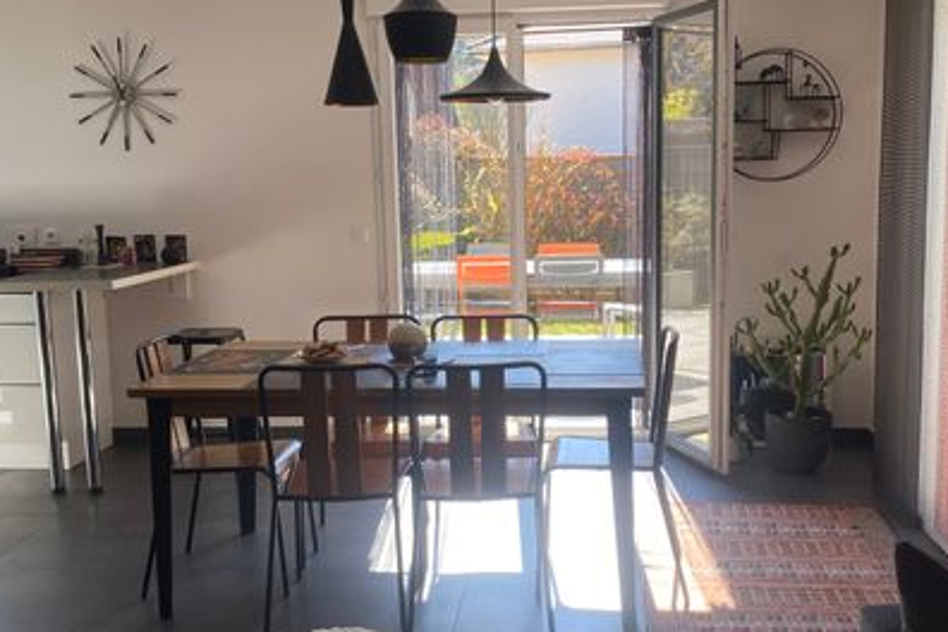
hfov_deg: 47.4
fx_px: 1080
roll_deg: +1.1
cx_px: 510
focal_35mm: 41
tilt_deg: -7.9
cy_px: 340
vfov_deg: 32.6
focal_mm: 4.25
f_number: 1.8
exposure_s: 1/213
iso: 32
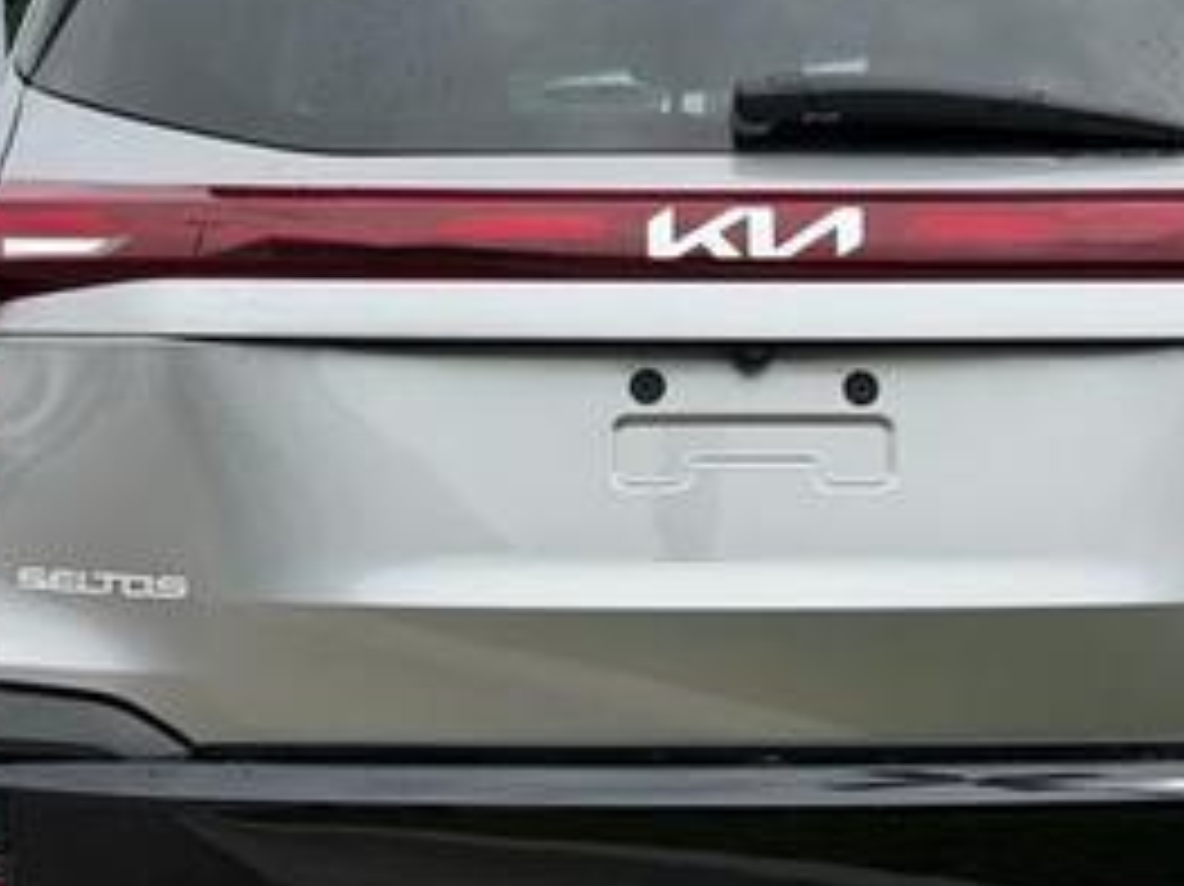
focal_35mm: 92
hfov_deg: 21.3
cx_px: 707
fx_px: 3145
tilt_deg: -6.7
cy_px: 459
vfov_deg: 16.0
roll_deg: +0.7
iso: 64
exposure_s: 1/3096
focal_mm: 6.76
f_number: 1.78
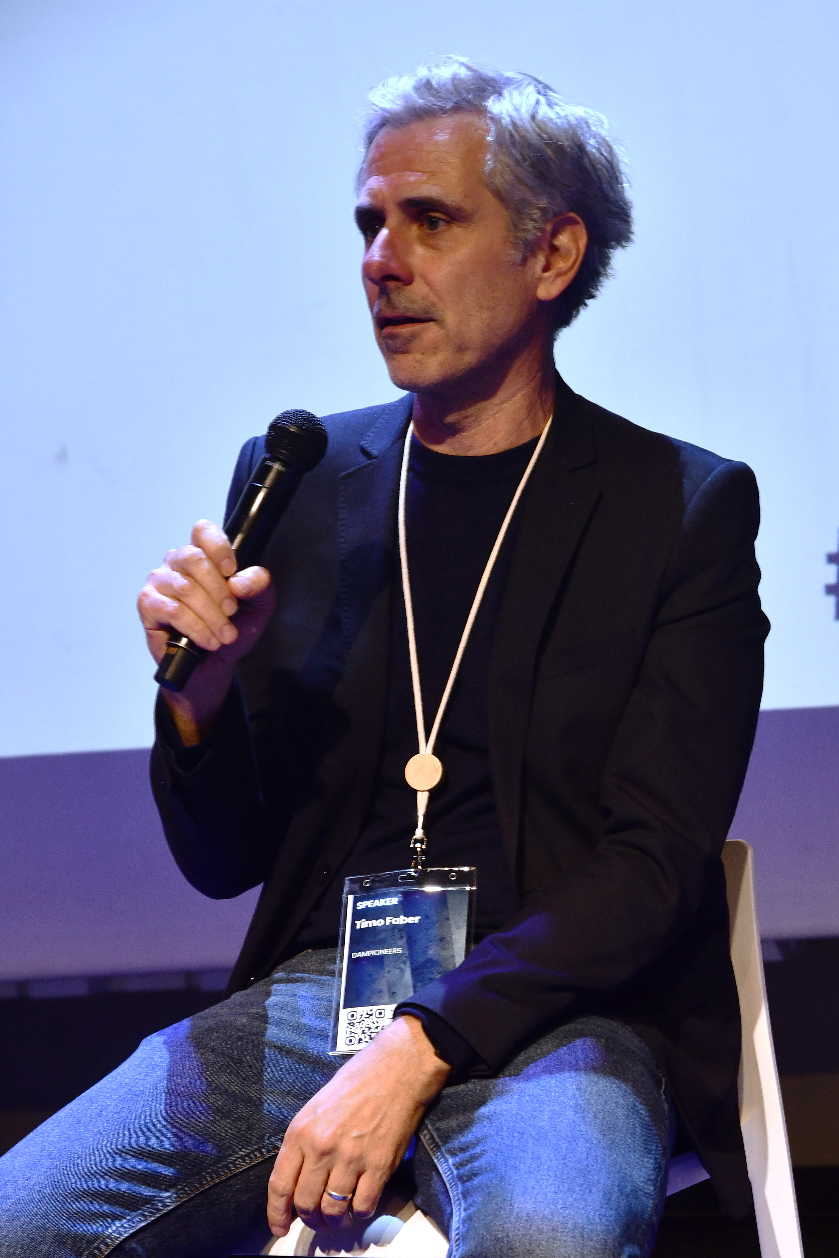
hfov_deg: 15.7
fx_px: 3041
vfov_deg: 23.4
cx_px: 420
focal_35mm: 87
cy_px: 629
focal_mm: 58
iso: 1000
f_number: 5.6
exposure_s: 1/80
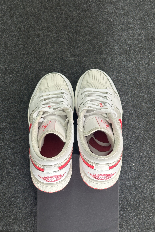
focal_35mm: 50
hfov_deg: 27.0
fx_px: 323
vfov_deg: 39.6
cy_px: 116
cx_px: 77
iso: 100
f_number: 1.78
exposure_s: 1/50
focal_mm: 6.86
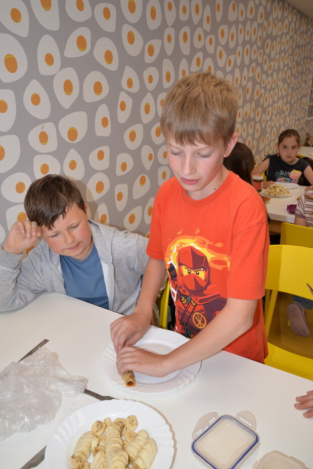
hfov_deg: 43.6
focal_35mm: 30
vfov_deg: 61.9
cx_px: 158
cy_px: 227
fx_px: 391
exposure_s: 1/80
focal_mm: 29
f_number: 11
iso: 640
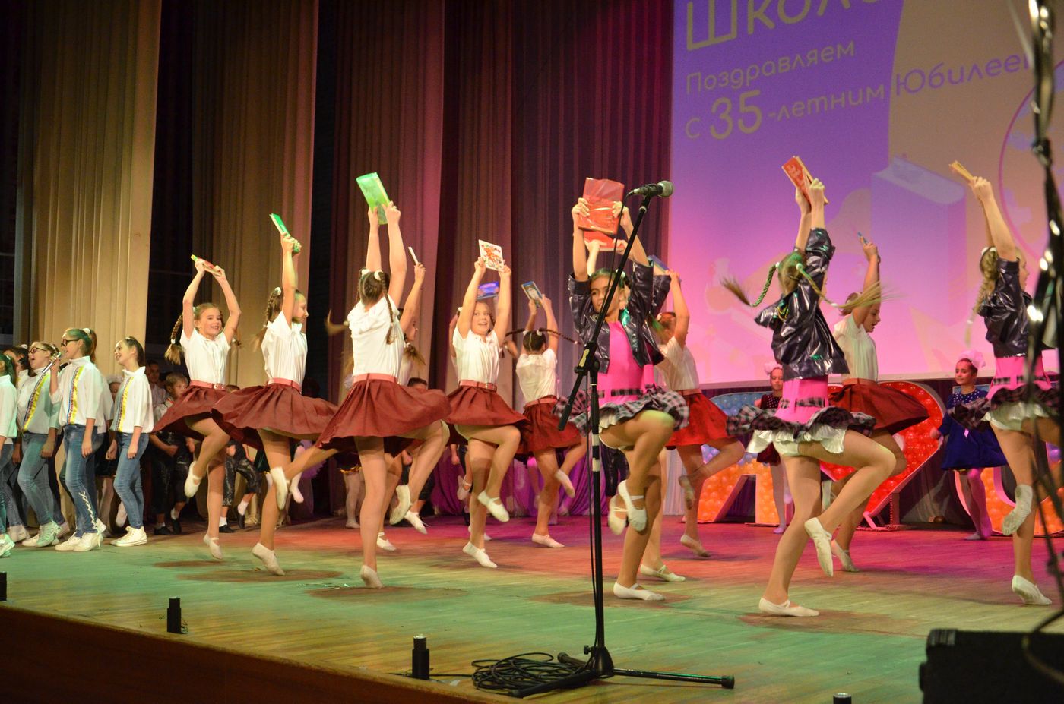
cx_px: 532
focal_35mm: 42
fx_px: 1239
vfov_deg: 31.8
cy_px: 352
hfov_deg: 46.5
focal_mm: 28
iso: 2500
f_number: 5.6
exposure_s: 1/160
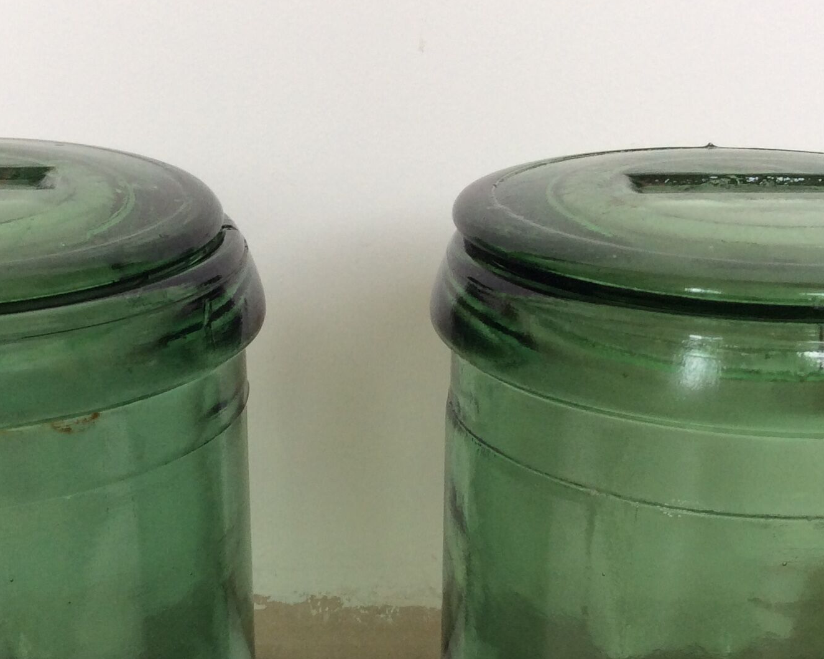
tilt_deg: -28.6
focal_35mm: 61
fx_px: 1488
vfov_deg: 24.3
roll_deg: +1.6
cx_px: 366
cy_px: 586
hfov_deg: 30.9
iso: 40
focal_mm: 3.3
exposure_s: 1/50
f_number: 2.4
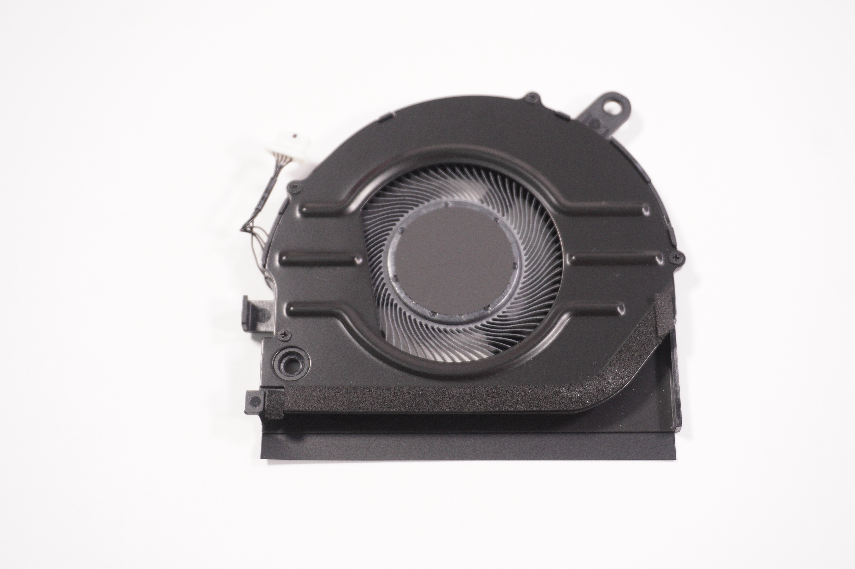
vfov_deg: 23.1
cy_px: 284
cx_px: 428
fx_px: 1388
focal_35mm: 58
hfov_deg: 34.2
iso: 800
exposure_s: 1/160
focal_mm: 39
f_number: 5.6
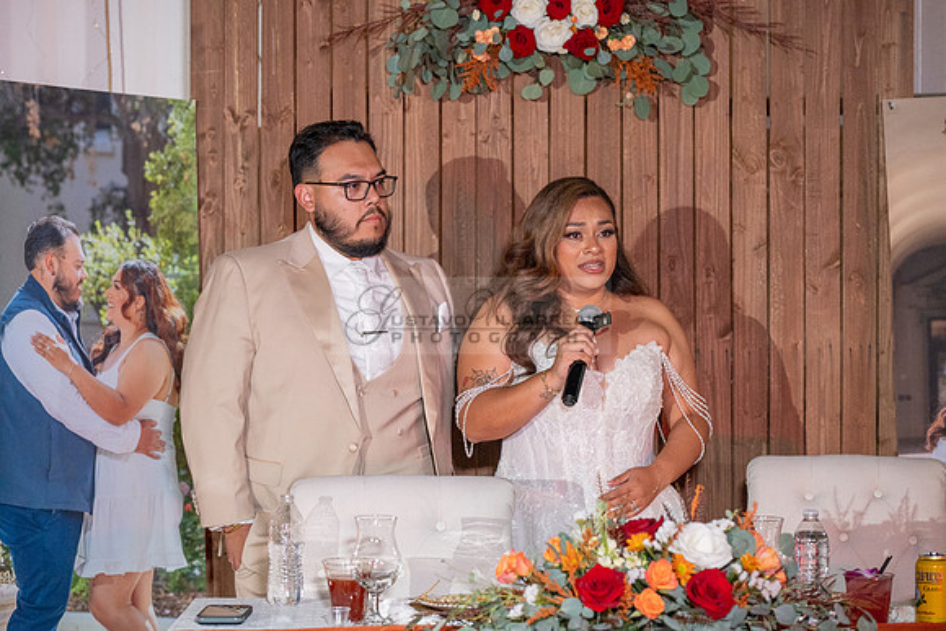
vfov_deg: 17.1
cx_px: 473
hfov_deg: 25.4
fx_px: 2103
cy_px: 316
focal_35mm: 80
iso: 3200
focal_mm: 80
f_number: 4
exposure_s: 1/160
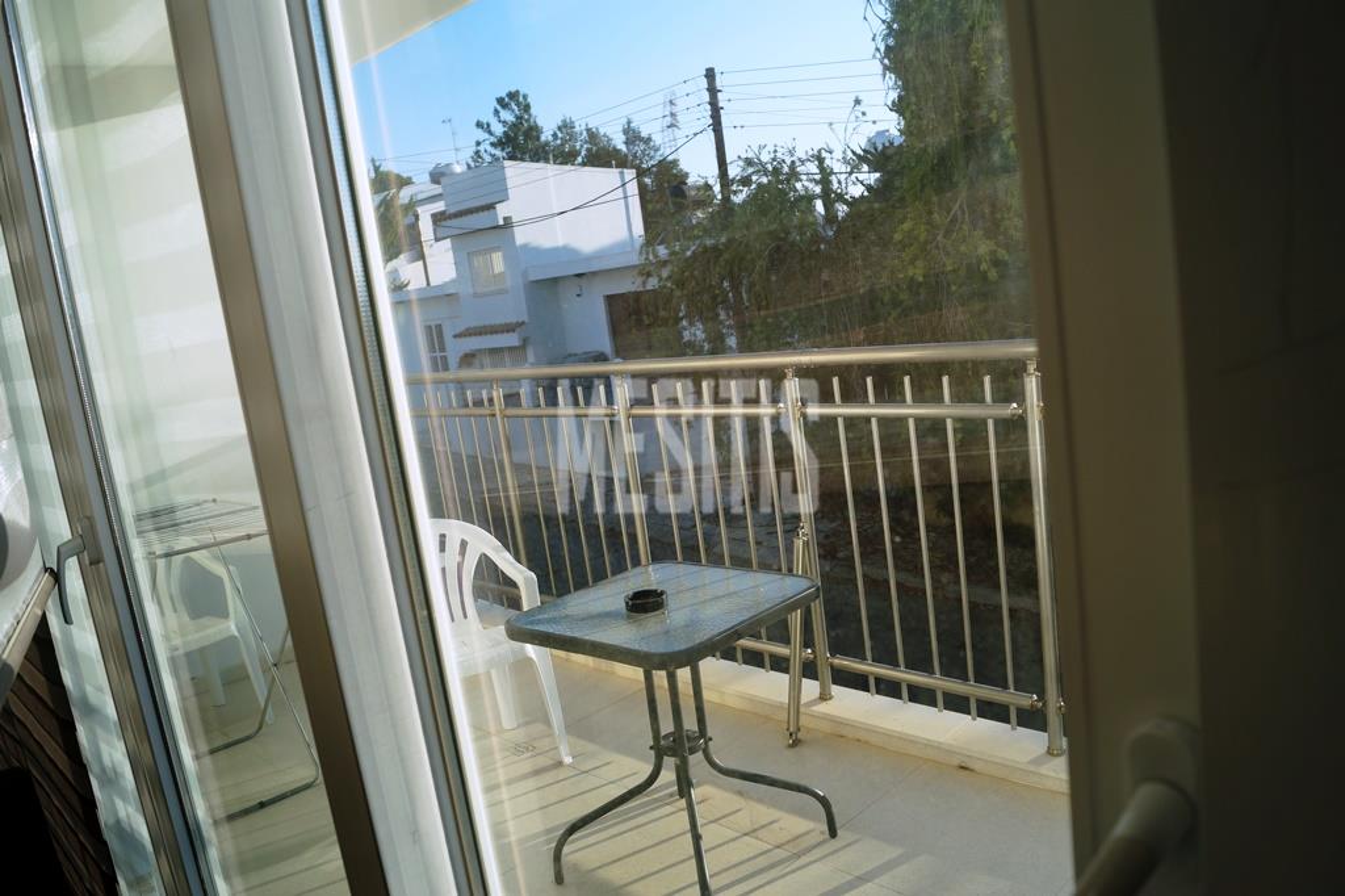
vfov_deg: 47.9
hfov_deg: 67.4
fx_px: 1008
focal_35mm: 27
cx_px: 672
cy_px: 448
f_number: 5
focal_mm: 18
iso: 100
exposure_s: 1/250
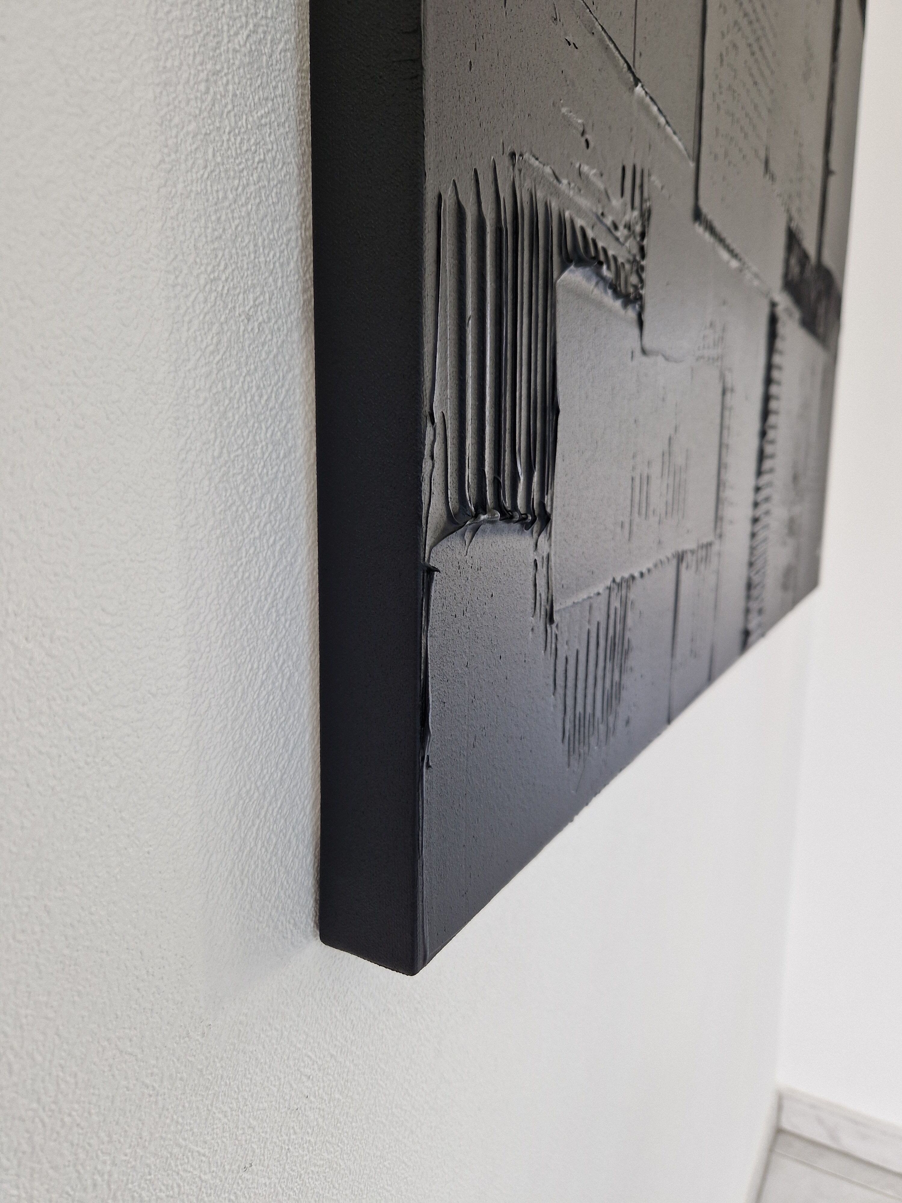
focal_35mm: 23
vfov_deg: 73.9
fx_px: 799
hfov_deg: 58.9
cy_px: 602
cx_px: 451
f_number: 1.8
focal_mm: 5.4
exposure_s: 1/310
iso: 50
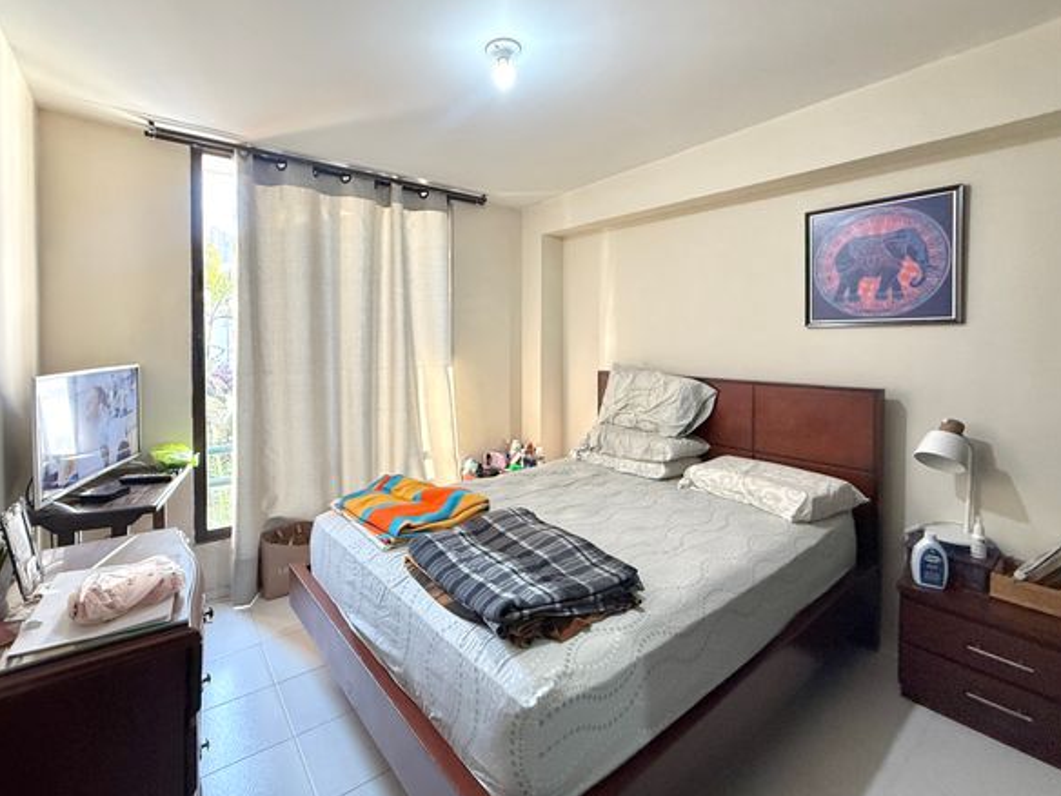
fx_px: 490
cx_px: 501
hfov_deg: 94.4
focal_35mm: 16
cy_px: 349
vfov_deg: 77.8
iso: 400
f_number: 2.2
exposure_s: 1/60
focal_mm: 2.22
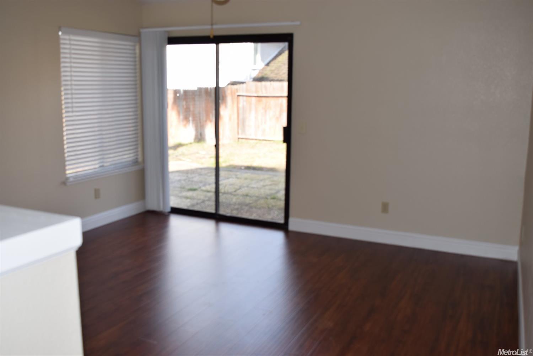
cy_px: 178
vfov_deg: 38.4
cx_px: 266
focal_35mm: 34
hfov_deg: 55.1
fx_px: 511
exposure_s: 1/125
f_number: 5.6
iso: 110
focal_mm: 23
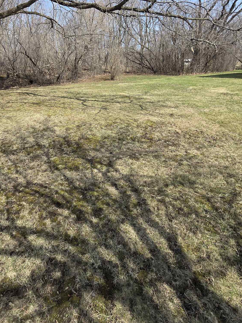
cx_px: 78
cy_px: 86
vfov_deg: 76.5
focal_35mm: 20
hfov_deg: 64.0
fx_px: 186
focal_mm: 2.2
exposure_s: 1/1117
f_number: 2.2
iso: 50
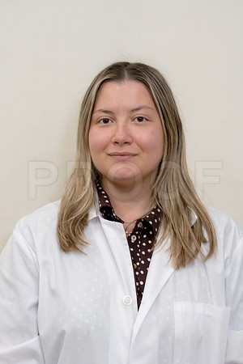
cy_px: 182
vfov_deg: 11.4
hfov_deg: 7.6
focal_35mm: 180
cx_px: 122
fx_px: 1822
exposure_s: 1/80
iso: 5000
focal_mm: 180
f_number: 4
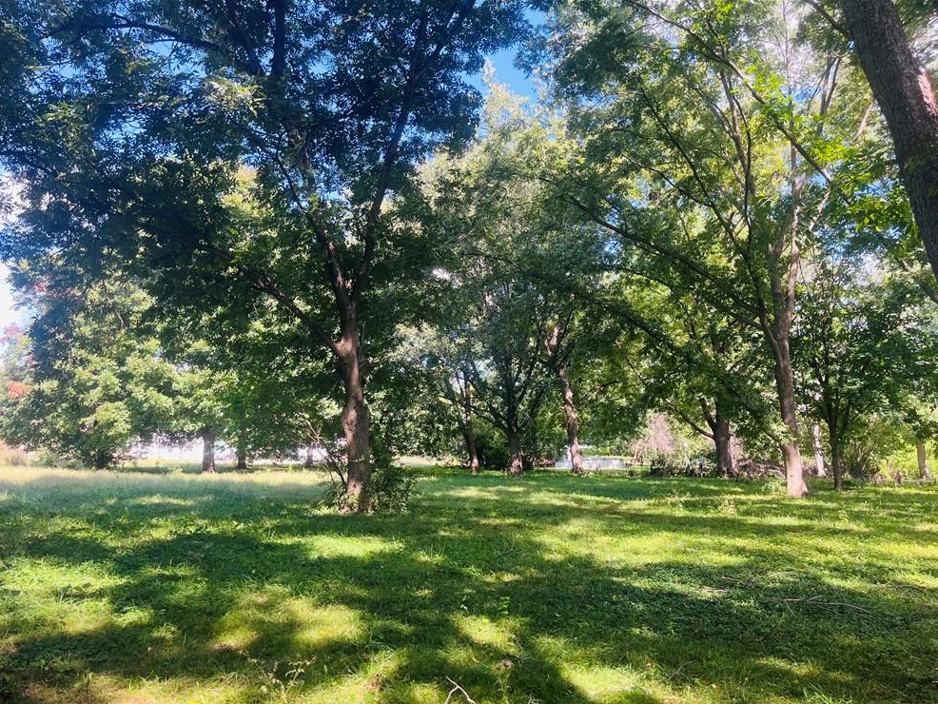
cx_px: 481
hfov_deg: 65.3
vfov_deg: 51.4
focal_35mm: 27
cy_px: 364
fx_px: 732
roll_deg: +2.5
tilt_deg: +8.8
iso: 40
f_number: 1.6
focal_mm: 5.1
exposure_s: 1/178
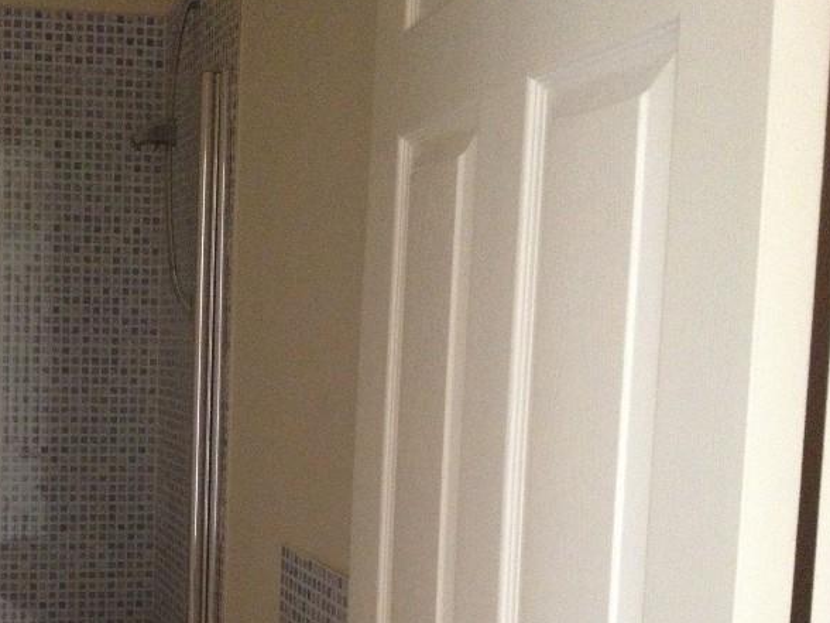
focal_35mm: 61
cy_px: 479
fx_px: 1463
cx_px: 127
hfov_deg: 30.6
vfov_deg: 23.7
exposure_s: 1/15
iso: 400
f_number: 2.4
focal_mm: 4.28
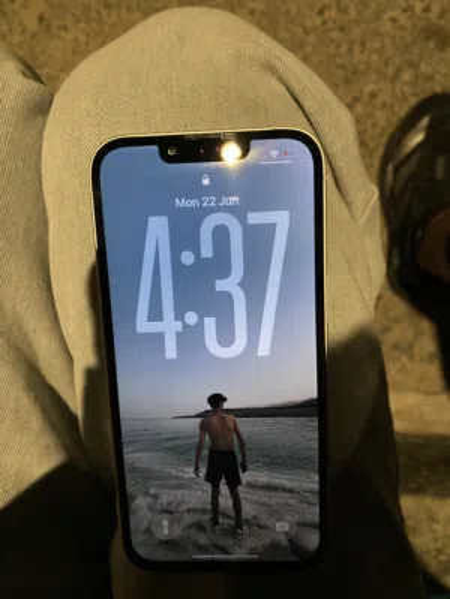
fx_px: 451
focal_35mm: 26
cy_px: 300
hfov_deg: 53.1
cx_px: 225
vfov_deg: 67.3
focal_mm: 4.25
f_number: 1.8
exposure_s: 1/30
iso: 800
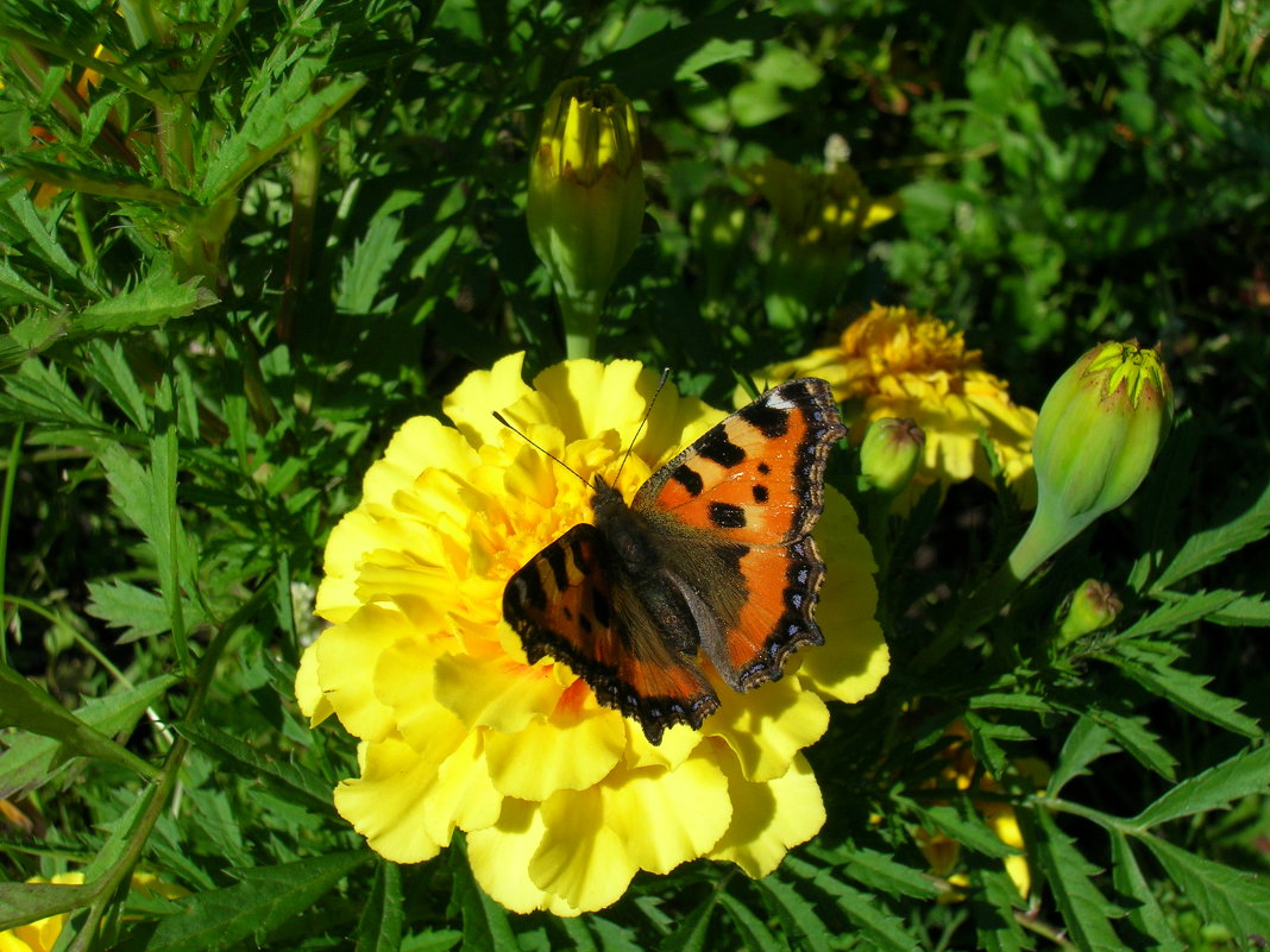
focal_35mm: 46
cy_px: 476
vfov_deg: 31.5
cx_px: 635
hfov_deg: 41.2
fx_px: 1688
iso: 50
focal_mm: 7.7
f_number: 5.4
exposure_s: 1/484
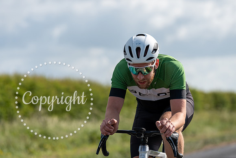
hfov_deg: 10.3
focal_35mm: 200
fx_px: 1311
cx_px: 118
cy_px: 79
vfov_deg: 6.9
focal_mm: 200
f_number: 5
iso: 160
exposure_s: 1/1000
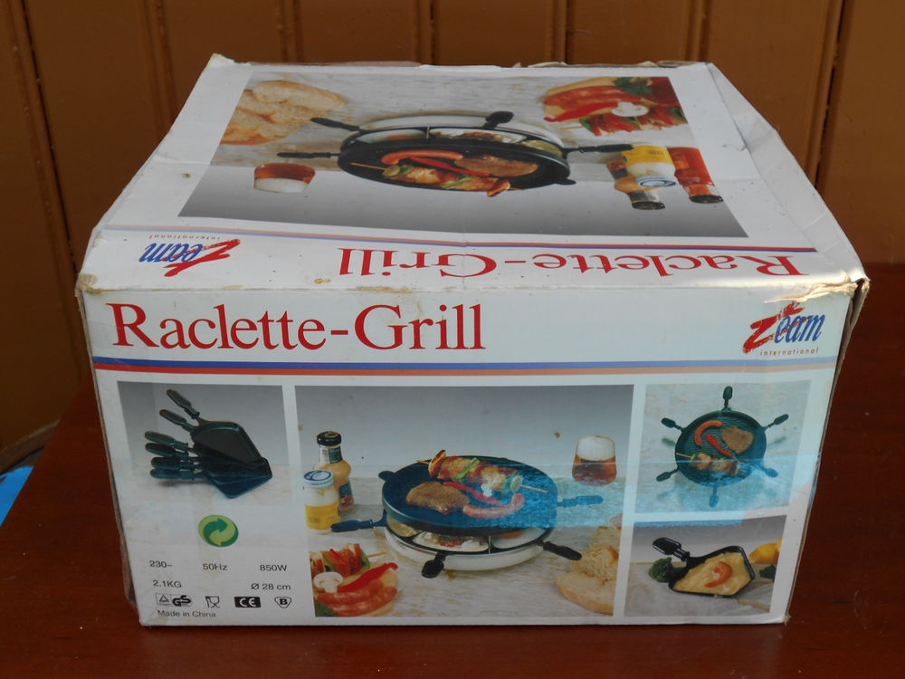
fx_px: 1150
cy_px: 340
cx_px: 452
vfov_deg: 32.9
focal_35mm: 44
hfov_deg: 42.9
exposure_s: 1/200
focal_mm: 7.7
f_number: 4.2
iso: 80
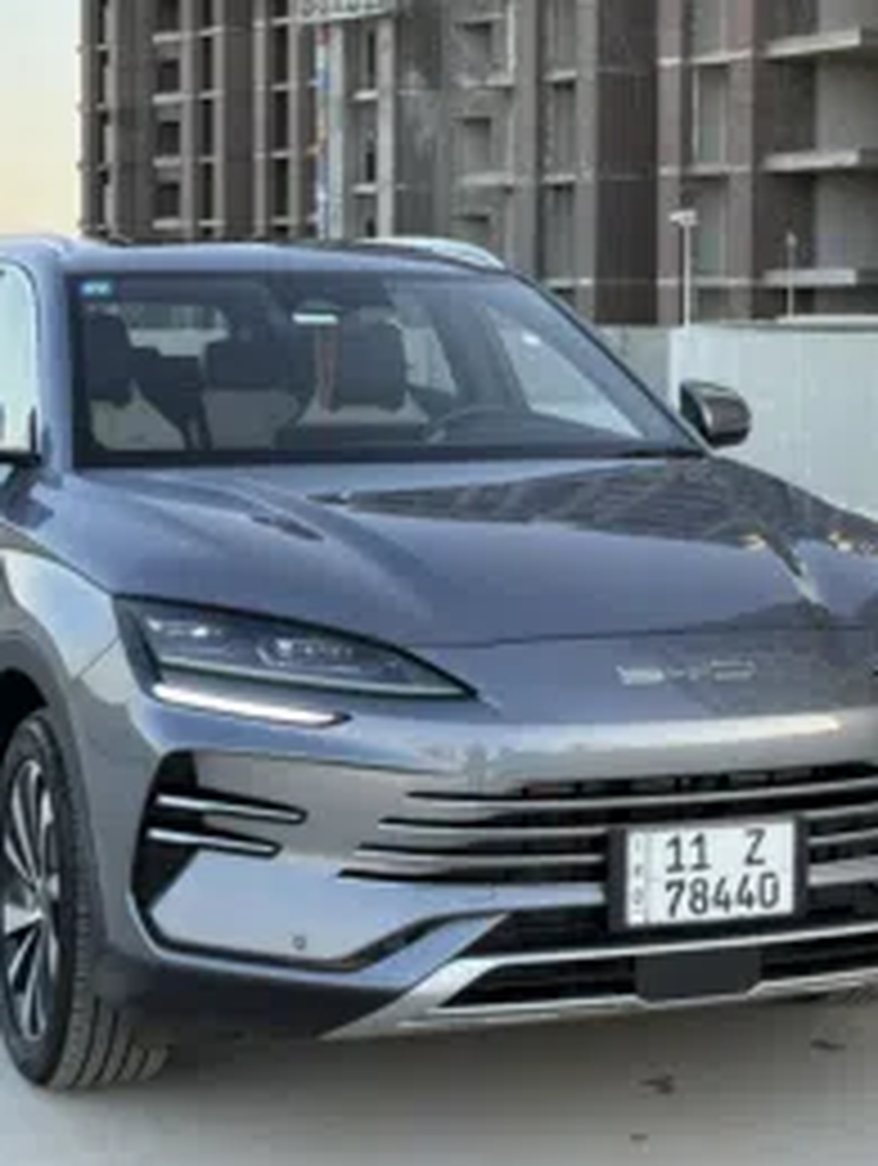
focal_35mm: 74
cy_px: 378
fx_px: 2496
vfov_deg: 26.1
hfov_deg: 19.9
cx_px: 405
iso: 100
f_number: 1.78
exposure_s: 1/885
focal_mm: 6.76
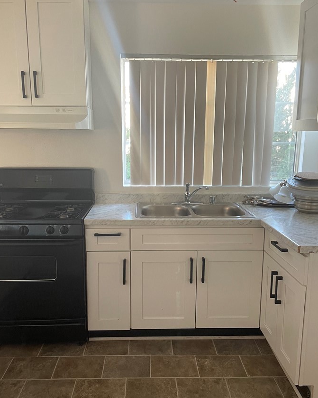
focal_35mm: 31
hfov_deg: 47.1
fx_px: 364
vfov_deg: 57.1
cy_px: 208
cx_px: 156
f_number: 1.6
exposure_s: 1/60
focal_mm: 4.2
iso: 160
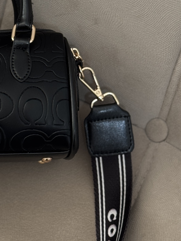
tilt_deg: -59.3
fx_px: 955
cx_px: -45
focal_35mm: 137
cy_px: 83
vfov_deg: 14.4
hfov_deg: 10.6
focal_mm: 6.76
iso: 100
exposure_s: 1/94
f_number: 1.78
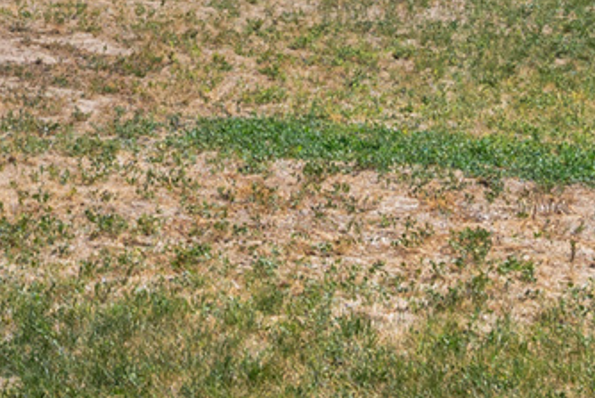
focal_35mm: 184
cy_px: -317
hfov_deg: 10.7
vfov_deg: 7.3
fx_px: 3042
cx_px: -344
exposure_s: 1/1000
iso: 800
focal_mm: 30
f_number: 8
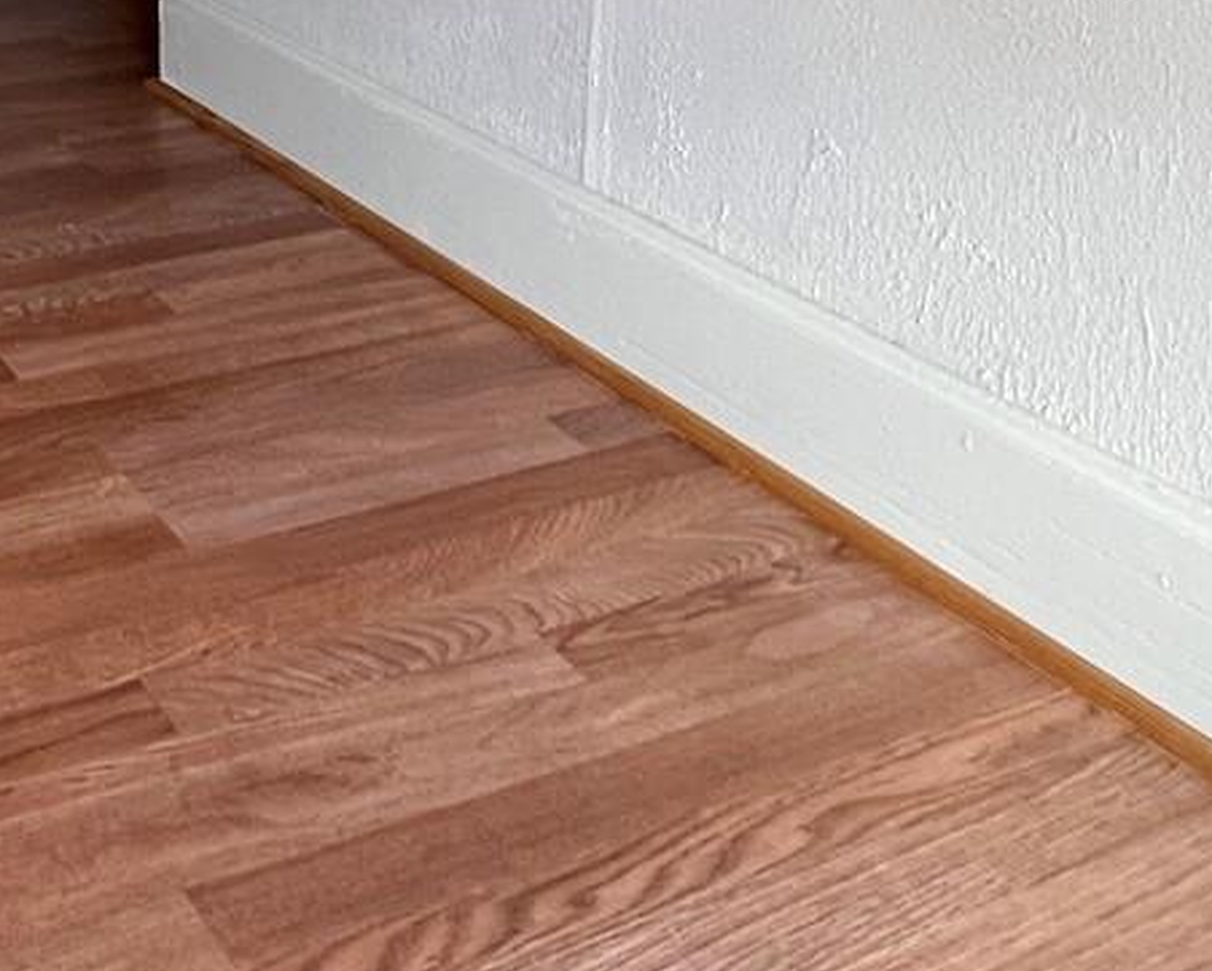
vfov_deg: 27.1
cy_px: -344
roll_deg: +1.4
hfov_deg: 35.4
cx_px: -110
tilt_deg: -4.6
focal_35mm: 45
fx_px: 1615
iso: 160
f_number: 1.8
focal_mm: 1.57
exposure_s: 1/120
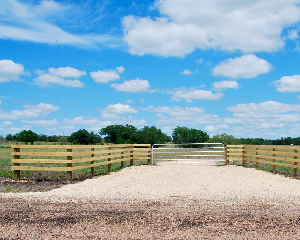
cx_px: 190
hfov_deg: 50.9
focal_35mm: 35
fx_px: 311
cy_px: 138
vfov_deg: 42.1
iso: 100
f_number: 9
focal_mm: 18
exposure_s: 1/320
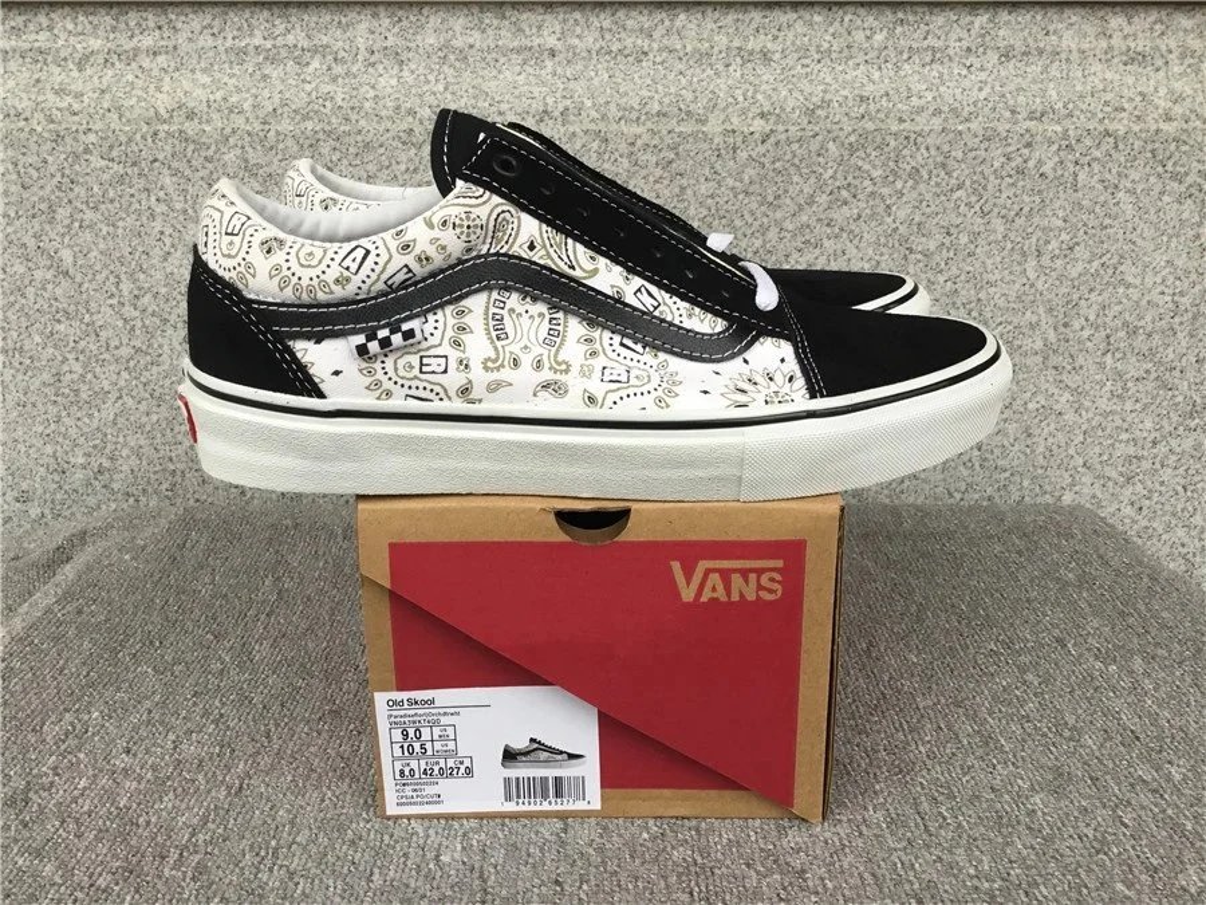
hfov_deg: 58.4
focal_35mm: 31
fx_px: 1080
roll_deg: +0.4
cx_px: 603
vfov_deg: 45.4
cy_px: 452
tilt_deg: -16.9
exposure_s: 1/33
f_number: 2.4
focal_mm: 3.3
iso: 25
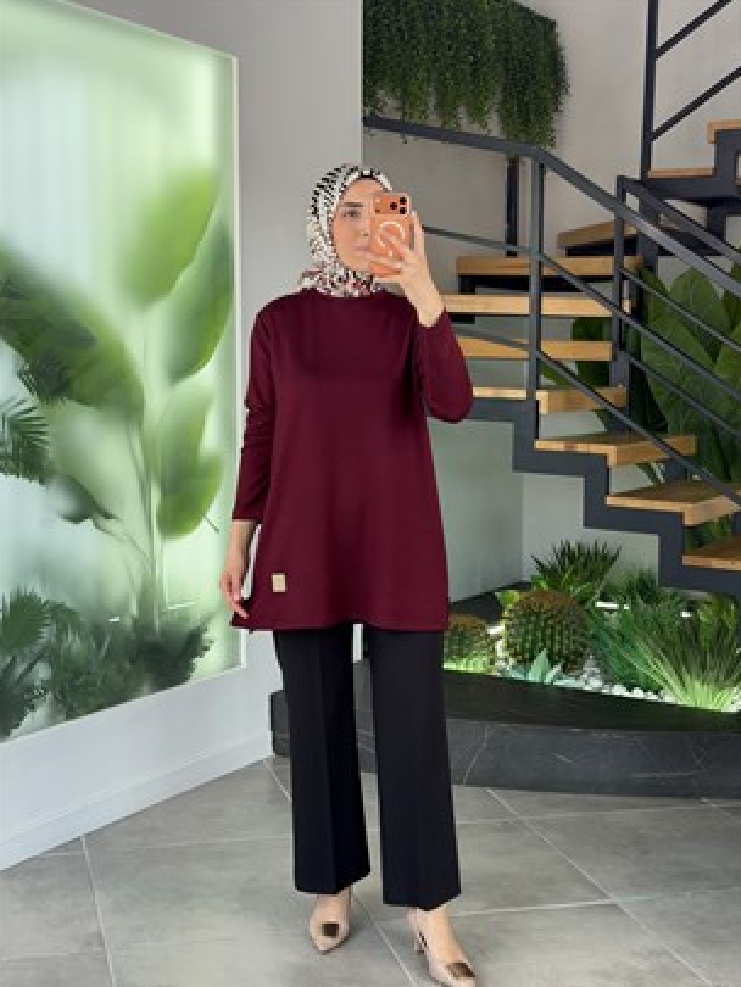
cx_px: 368
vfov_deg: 38.9
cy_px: 491
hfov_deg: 29.7
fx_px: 1398
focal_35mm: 49
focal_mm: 6.76
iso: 64
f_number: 1.78
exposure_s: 1/191
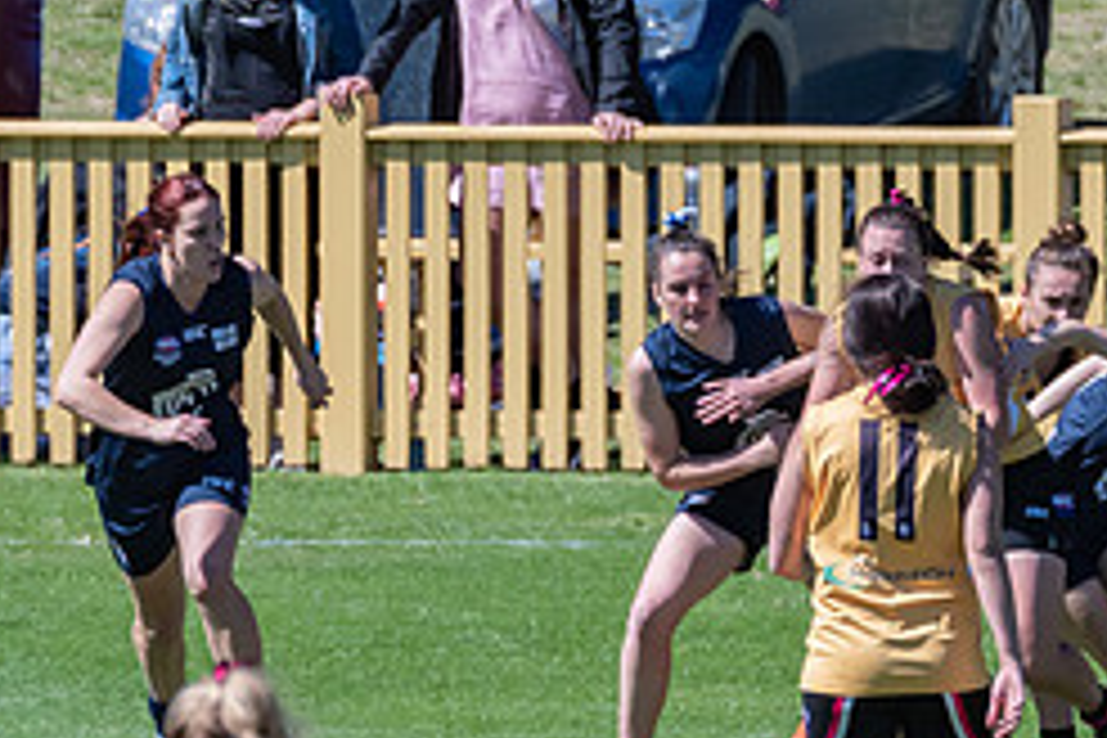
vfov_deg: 0.8
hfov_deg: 1.2
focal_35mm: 1770
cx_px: 878
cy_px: 344
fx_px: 54423
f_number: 11
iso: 800
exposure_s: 1/1600
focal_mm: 500
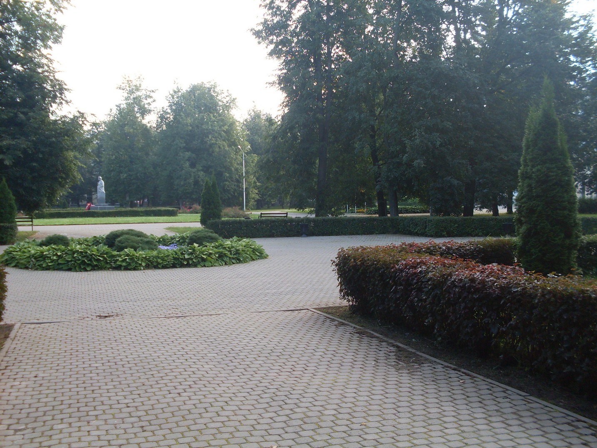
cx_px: 298
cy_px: 224
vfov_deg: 37.7
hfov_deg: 49.0
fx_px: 655
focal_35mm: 38
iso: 80
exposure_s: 1/125
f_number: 2.8
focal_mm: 6.3
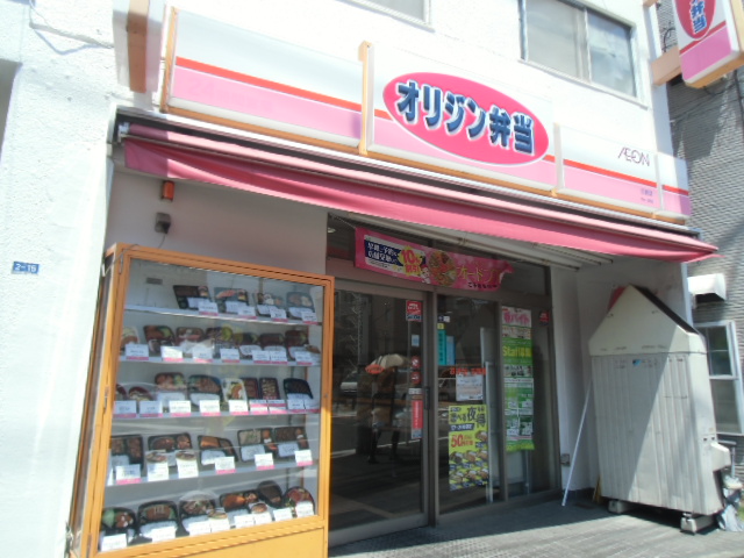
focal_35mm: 24
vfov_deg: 56.8
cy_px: 279
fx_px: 516
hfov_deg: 71.6
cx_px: 372
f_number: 3
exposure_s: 1/400
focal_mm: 4.24
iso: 64
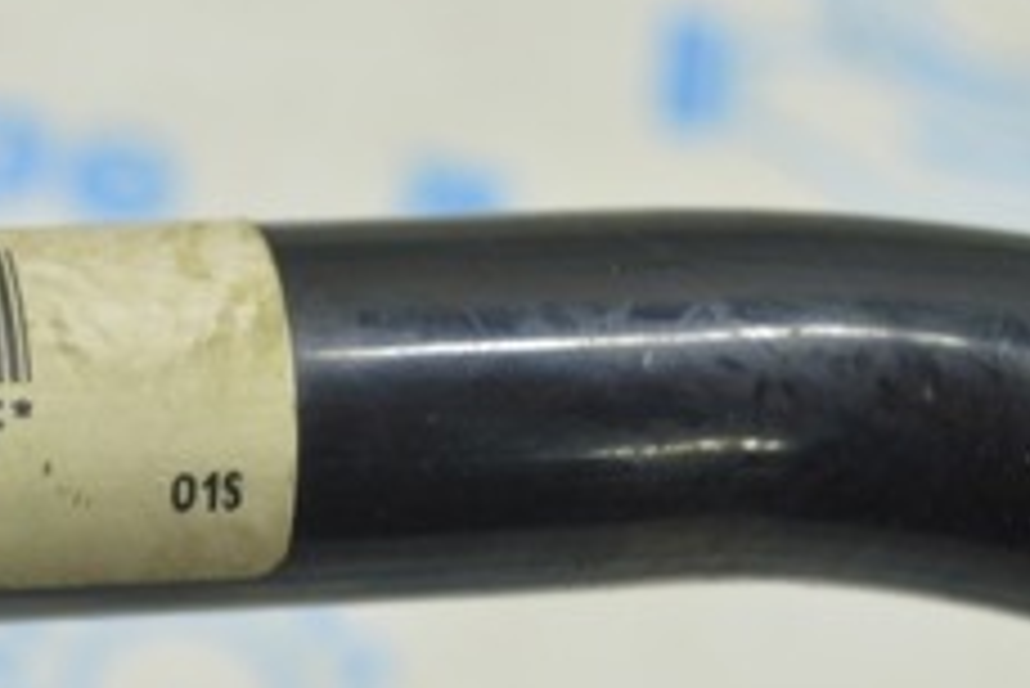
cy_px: 429
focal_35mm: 121
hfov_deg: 16.0
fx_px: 3475
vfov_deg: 11.3
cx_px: -328
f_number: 5.6
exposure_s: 1/20
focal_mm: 29
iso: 400
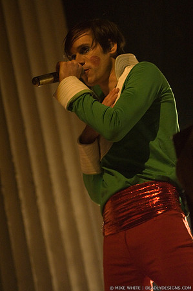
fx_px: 750
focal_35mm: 93
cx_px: 96
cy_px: 146
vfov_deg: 21.9
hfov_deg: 14.7
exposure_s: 1/50
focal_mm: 62
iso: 800
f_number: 2.8
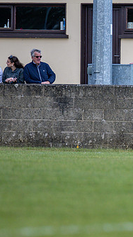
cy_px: 114
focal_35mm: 819
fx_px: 5132
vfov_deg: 2.6
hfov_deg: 1.5
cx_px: 199
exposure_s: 1/3200
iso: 250
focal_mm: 300
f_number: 2.8
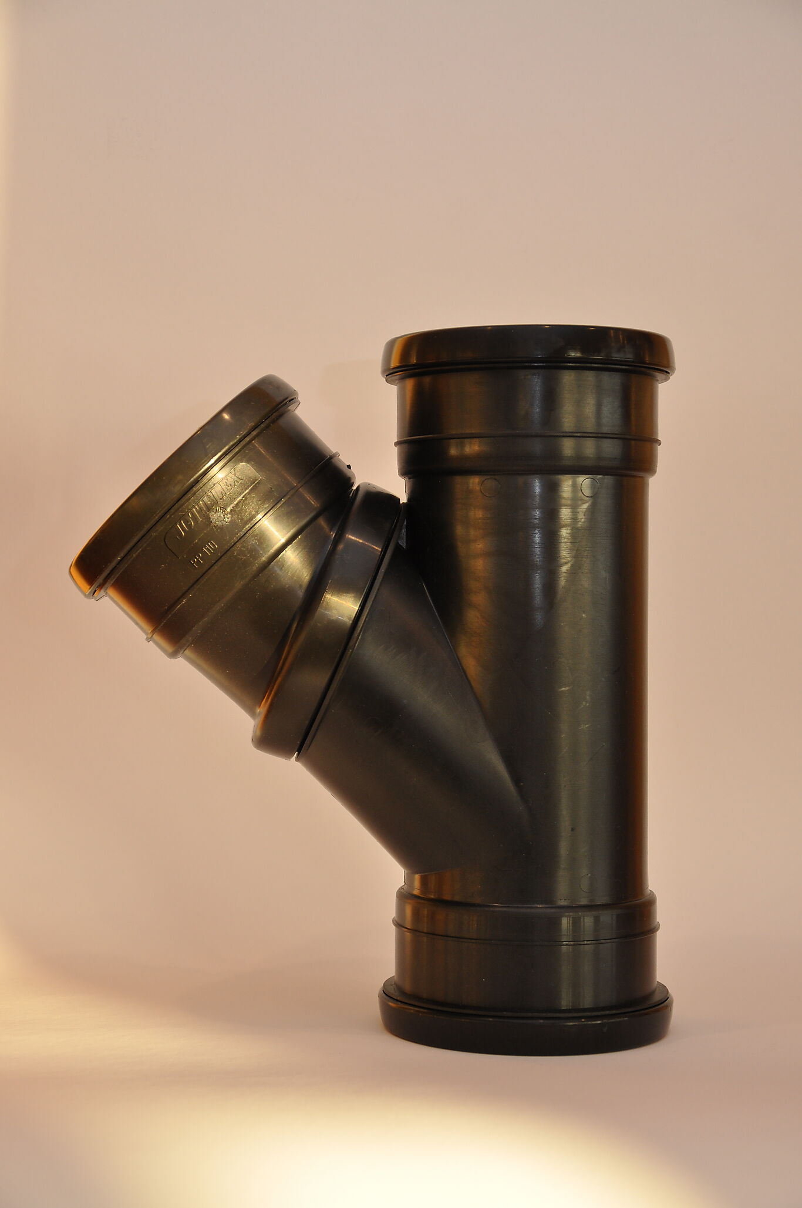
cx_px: 401
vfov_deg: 29.9
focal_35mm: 68
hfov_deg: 20.1
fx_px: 2262
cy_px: 604
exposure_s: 1/60
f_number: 4.8
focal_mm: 45
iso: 450
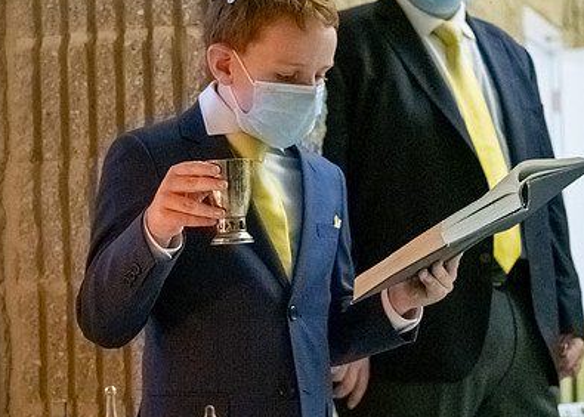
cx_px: 231
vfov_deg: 14.6
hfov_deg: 20.3
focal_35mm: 98
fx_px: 1625
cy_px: 219
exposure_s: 1/250
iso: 14400
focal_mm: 40
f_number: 2.8
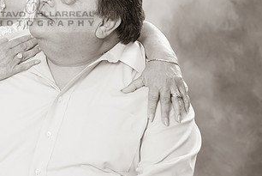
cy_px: 10
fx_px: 1684
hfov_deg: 8.8
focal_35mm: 231
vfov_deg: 6.0
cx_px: -32
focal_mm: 98
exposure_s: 1/125
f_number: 5
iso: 200
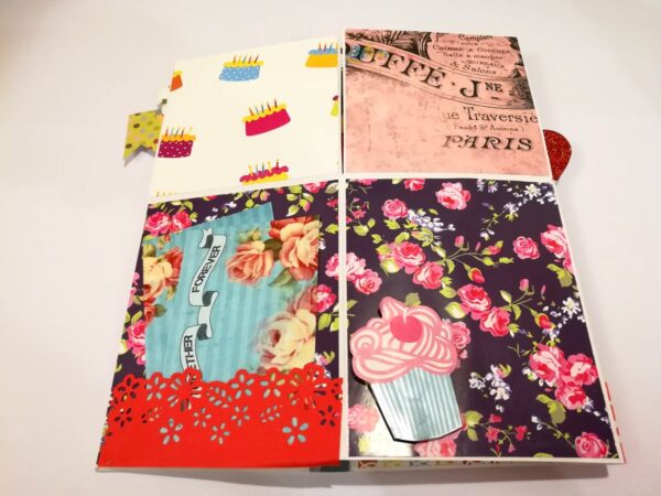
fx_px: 496
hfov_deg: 67.3
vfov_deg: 53.1
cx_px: 330
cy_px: 248
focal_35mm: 26
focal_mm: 3.83
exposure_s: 1/33.3
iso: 400
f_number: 2.2
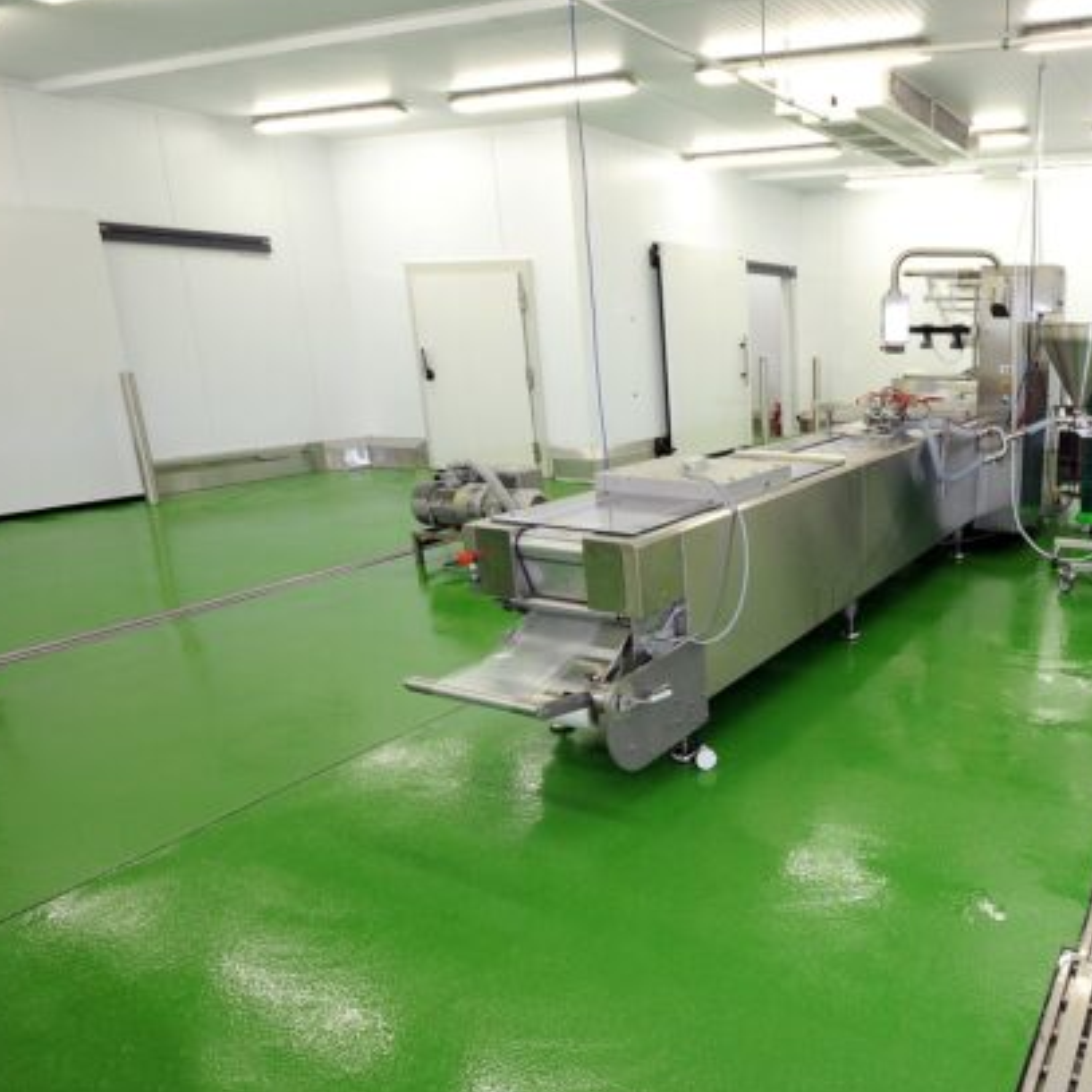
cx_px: 867
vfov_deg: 65.0
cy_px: 563
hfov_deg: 60.1
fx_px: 857
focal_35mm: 24
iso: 200
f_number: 13
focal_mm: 10
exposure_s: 1/6
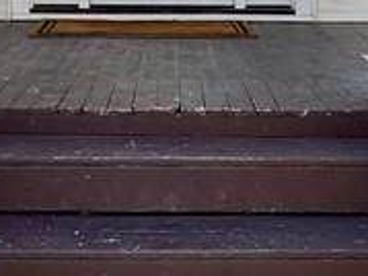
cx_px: 139
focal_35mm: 80
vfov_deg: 17.3
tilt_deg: +2.5
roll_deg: +0.4
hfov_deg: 24.4
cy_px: -83
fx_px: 850
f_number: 2.2
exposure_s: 1/233
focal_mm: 2.22
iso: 40
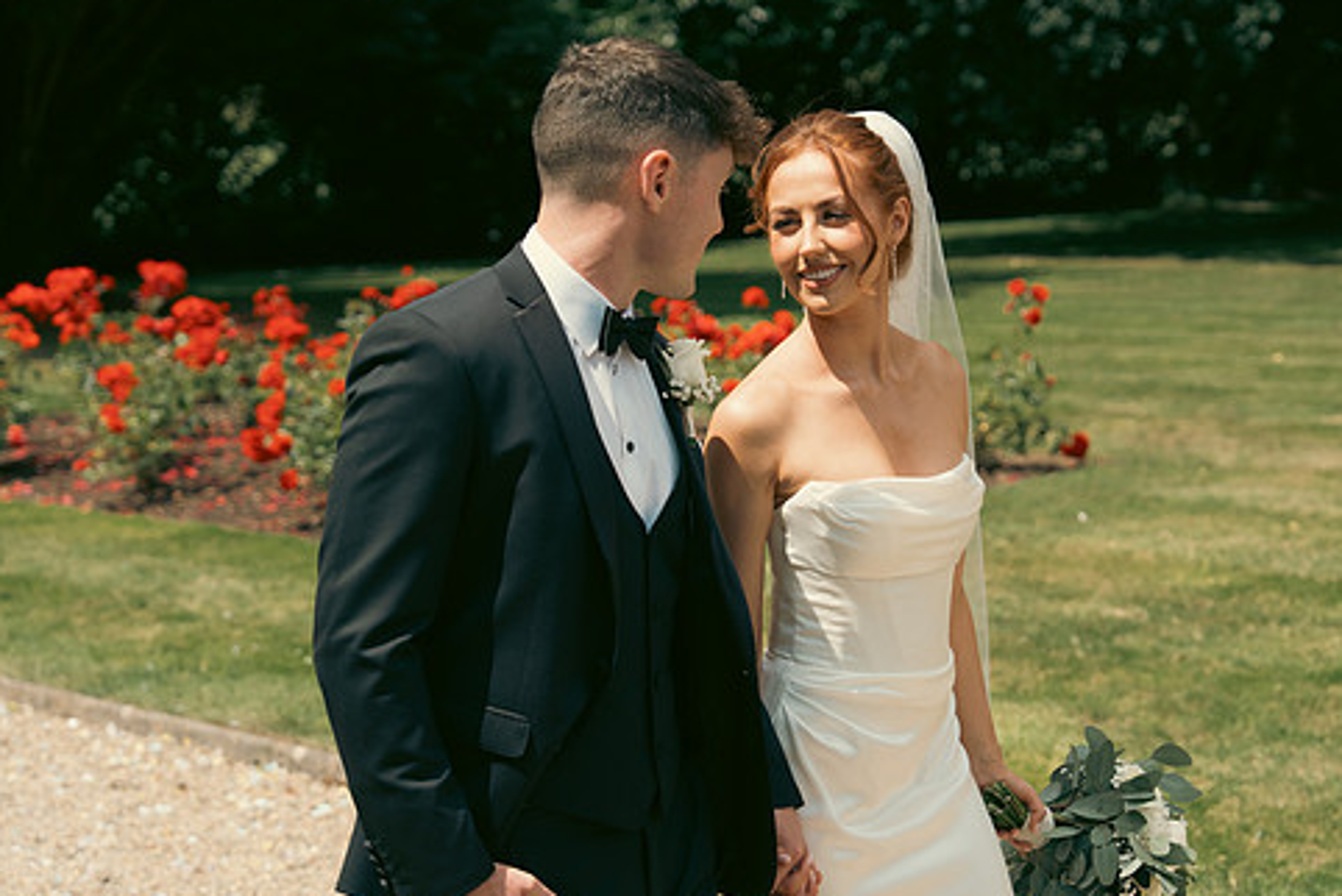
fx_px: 2648
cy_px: 497
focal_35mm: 71
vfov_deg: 19.2
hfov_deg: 28.4
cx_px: 796
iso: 250
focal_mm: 59
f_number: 3.5
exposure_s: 1/2000
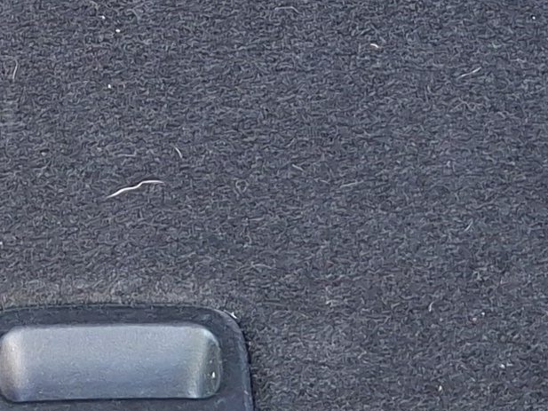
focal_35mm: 149
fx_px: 2359
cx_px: 71
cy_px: -617
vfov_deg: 8.9
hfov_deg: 13.2
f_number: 1.8
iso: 250
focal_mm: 5.54
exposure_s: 1/120
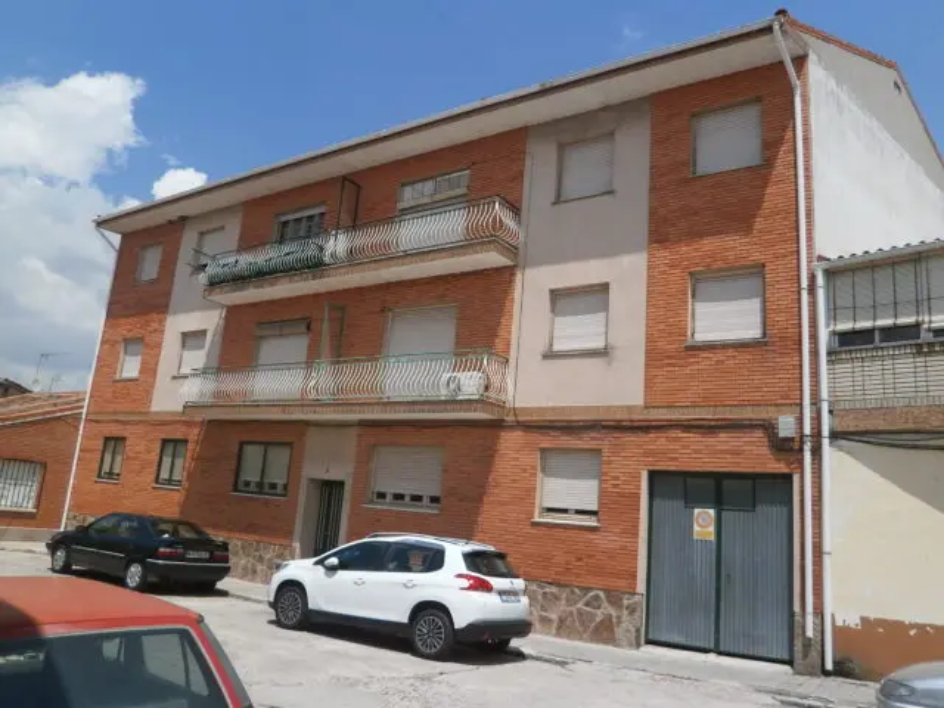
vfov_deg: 53.1
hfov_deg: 67.3
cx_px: 472
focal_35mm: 26
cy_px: 354
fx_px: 709
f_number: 8
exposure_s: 1/320
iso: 100
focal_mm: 4.7
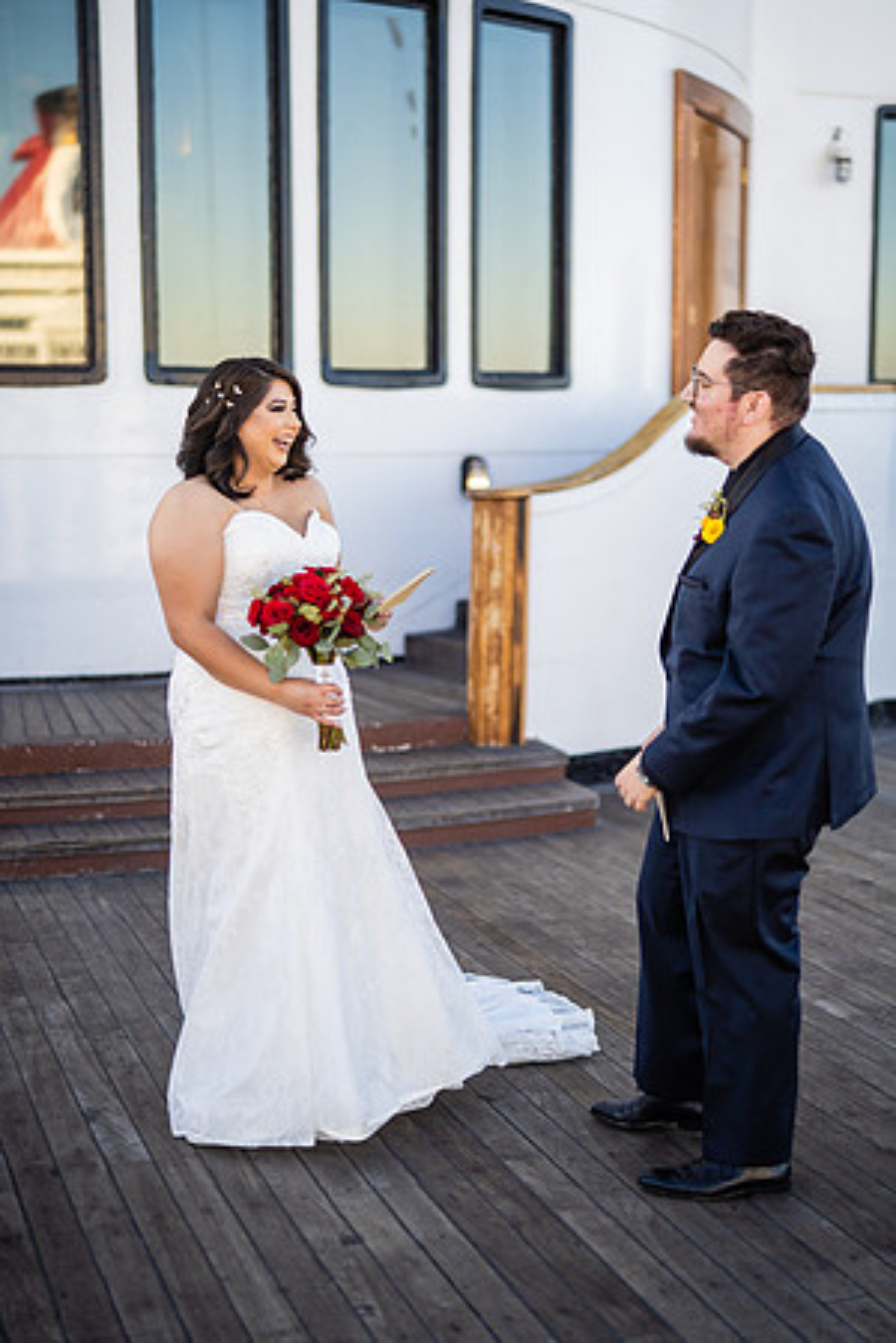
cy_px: 672
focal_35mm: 50
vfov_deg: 39.6
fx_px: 1867
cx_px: 448
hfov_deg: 27.0
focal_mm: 50
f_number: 1.4
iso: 200
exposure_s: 1/2500
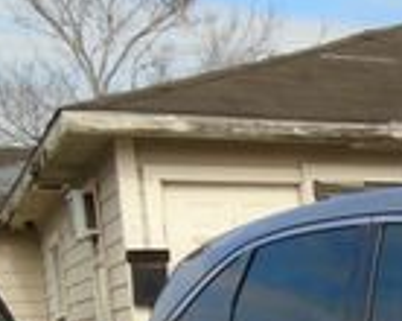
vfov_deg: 12.1
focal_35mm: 118
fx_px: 1402
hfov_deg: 14.1
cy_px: 552
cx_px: 760
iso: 100
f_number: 3.2
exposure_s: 1/1000
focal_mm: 4.6
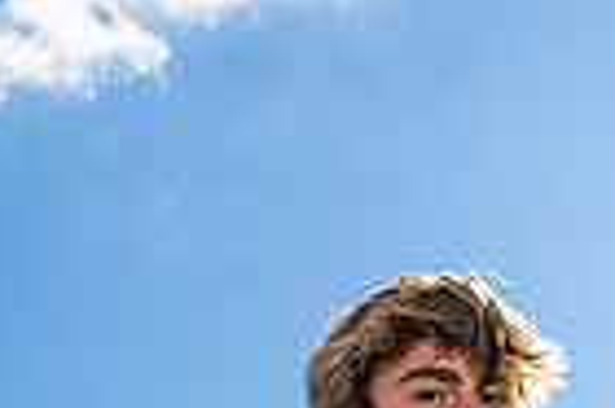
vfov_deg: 9.3
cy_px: 983
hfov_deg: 15.5
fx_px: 2252
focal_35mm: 132
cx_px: 426
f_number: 6.3
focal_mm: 41
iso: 100
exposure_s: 1/250
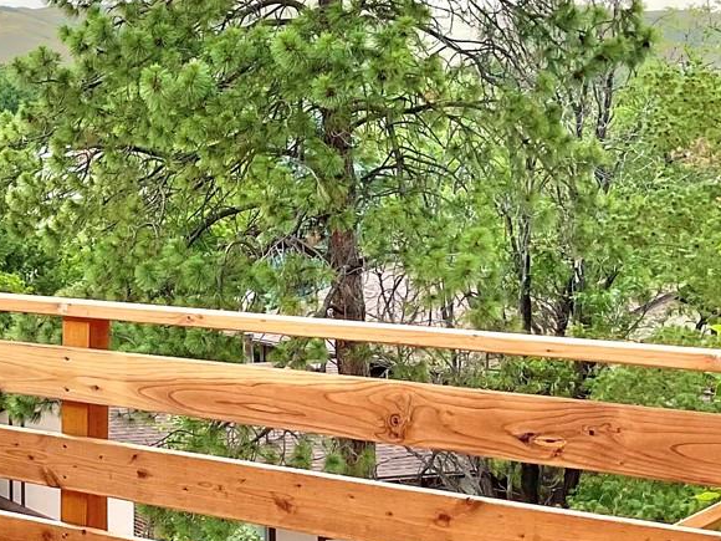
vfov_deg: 18.4
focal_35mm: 80
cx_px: -132
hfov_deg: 22.6
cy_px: 226
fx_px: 1666
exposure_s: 1/442
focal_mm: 3
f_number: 1.8
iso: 16
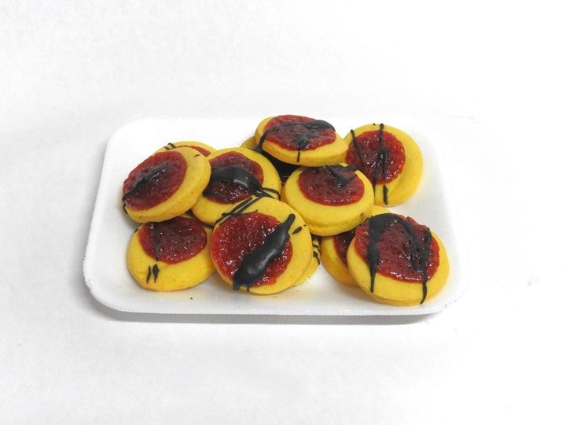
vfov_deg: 36.0
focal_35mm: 40
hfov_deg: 46.8
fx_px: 654
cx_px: 283
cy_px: 212
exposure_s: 1/13
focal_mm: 7.2
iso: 400
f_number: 5.3
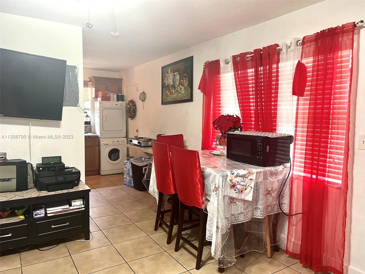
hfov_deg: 67.3
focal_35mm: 26
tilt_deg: -5.4
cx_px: 182
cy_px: 137
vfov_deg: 53.1
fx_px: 274
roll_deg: -0.6
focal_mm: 5.7
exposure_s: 1/60
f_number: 1.5
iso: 250
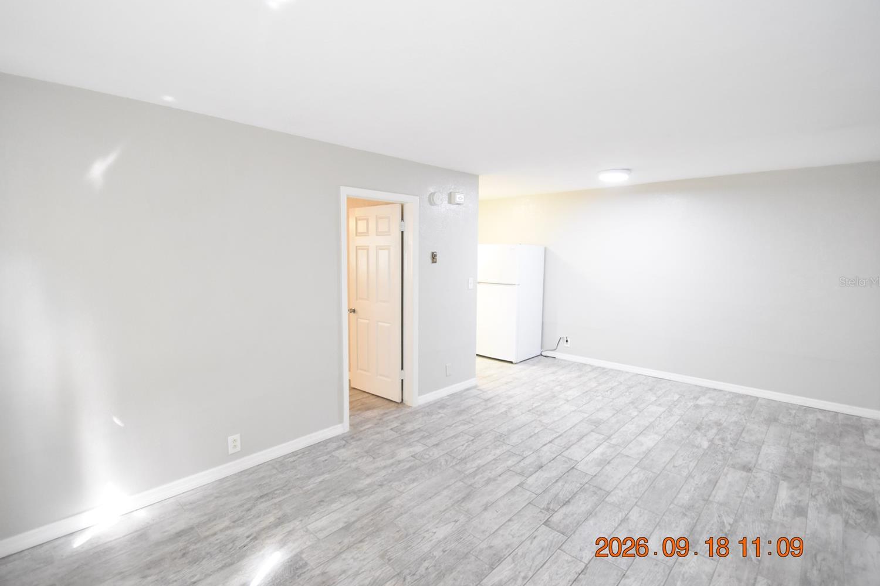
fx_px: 391
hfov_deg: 96.7
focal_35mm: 16
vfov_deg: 73.7
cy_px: 282
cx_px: 422
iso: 2200
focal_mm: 10
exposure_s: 1/60
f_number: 3.5
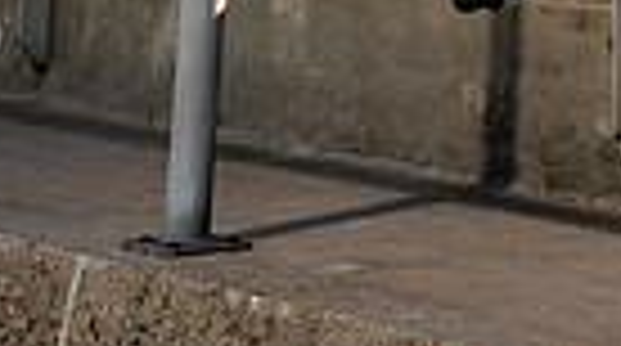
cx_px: 603
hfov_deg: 10.6
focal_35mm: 202
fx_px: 3320
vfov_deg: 5.6
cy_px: -661
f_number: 8
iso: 100
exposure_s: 1/250
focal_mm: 59
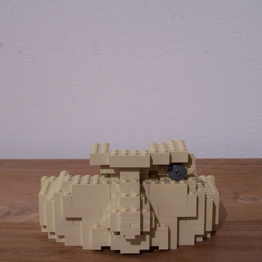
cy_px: 129
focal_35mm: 76
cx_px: 131
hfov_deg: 22.8
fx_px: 651
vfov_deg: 22.8
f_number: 3.2
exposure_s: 1/3
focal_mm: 10.7
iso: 80
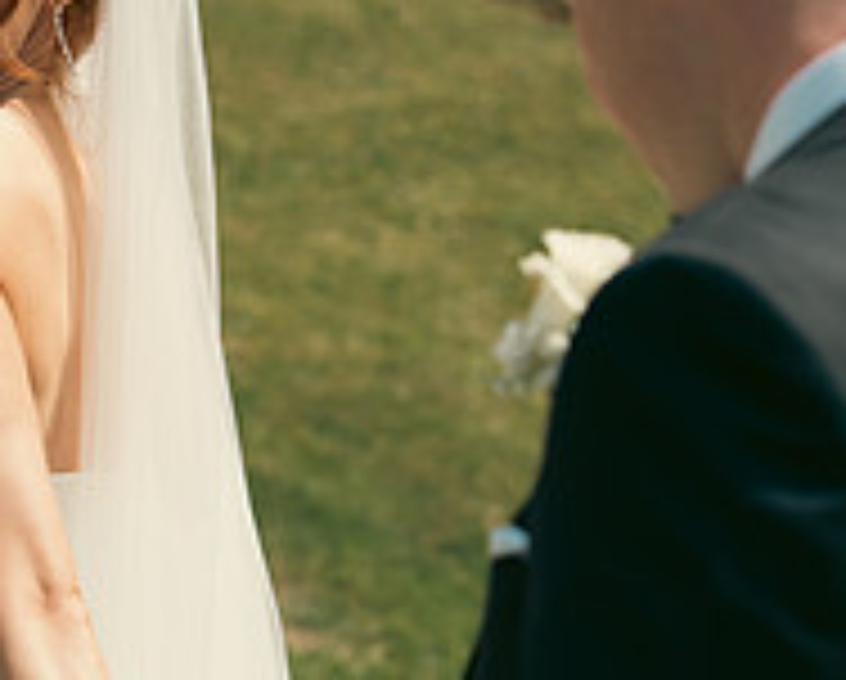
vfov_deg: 8.2
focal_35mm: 188
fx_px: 4715
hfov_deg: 10.2
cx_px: 81
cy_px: 363
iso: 125
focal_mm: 65
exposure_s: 1/1250
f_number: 3.5
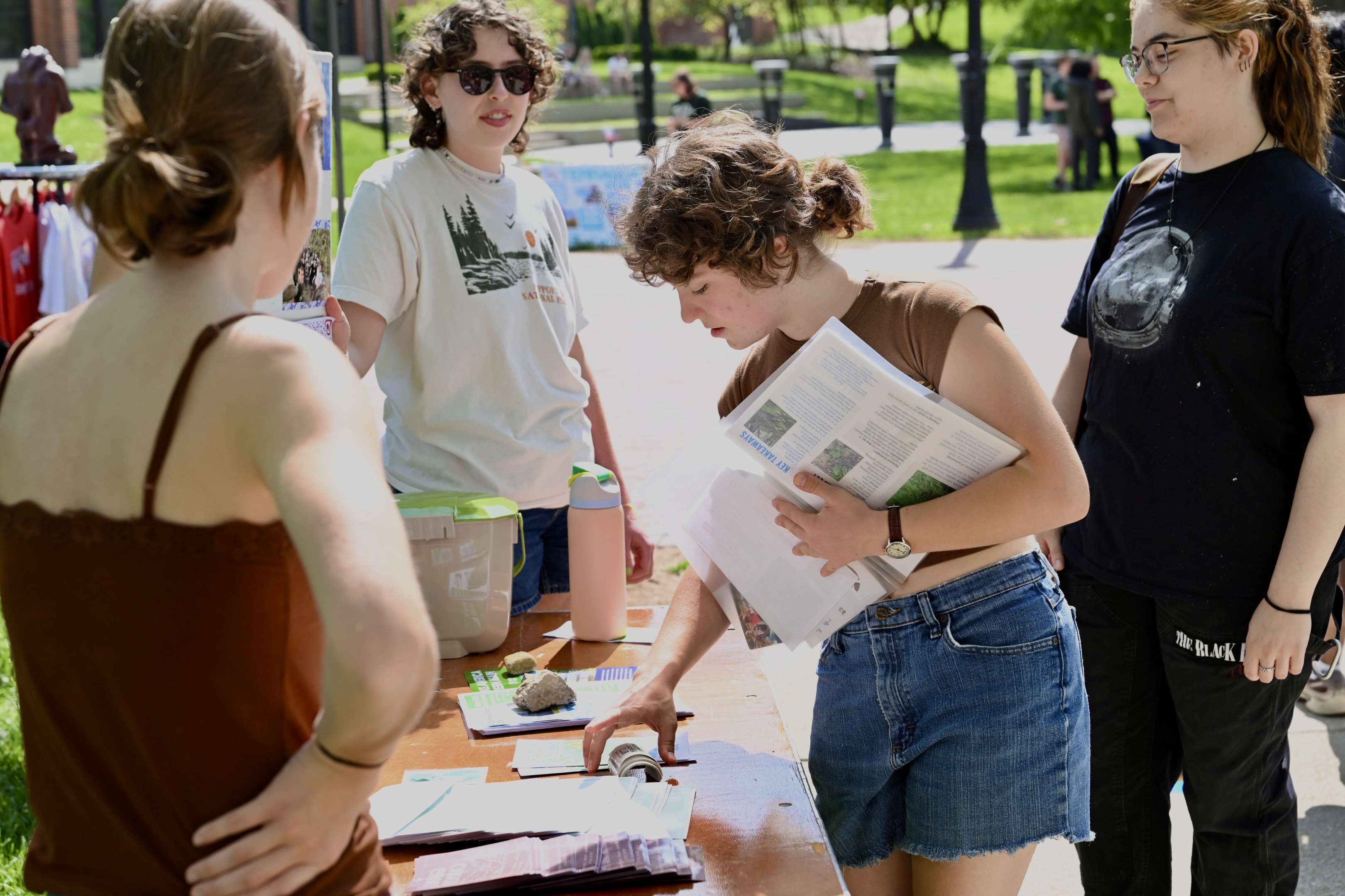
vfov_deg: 23.0
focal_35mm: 59
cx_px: 672
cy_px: 448
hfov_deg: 33.9
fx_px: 2204
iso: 500
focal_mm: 59
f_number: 5.6
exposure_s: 1/800
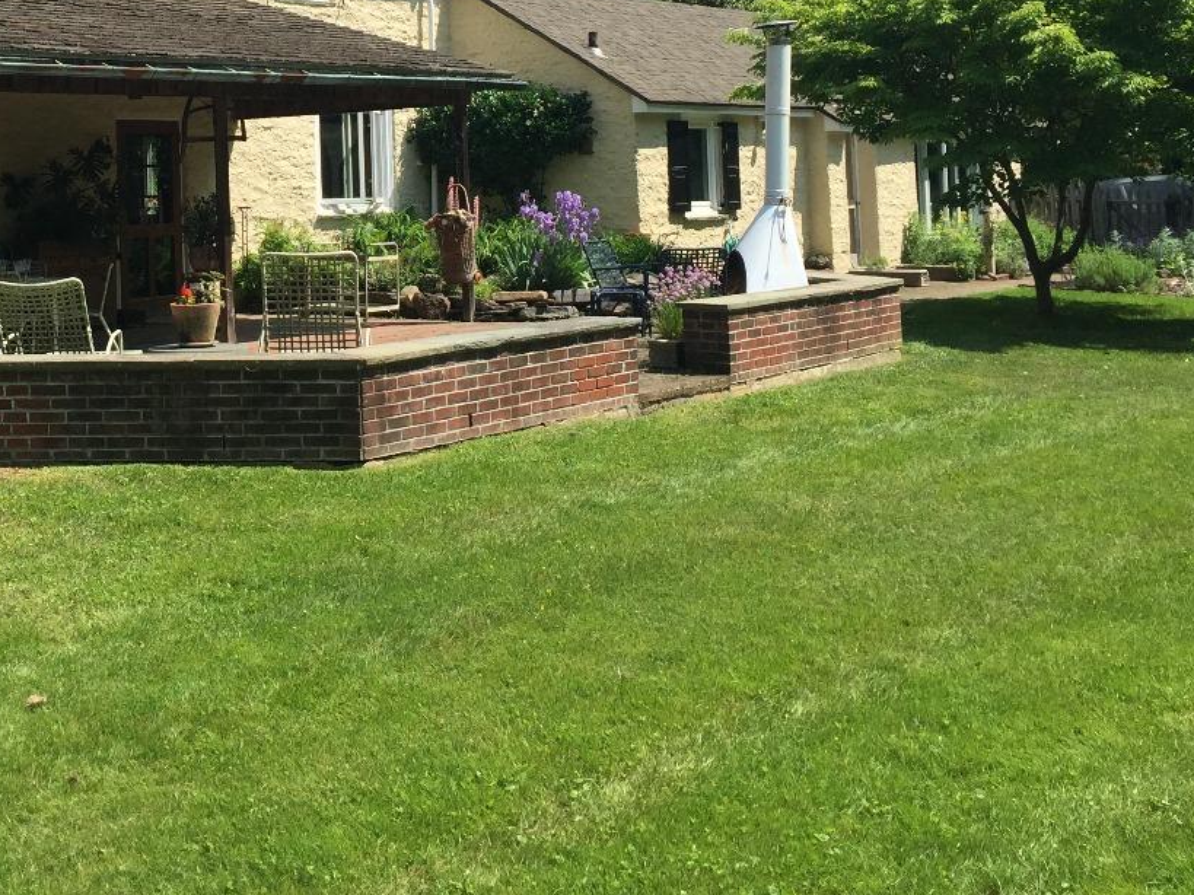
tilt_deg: +2.7
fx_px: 1759
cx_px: 242
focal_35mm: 51
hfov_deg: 36.3
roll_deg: +1.0
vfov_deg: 27.7
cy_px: 122
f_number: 2.2
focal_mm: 4.15
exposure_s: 1/1647
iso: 32
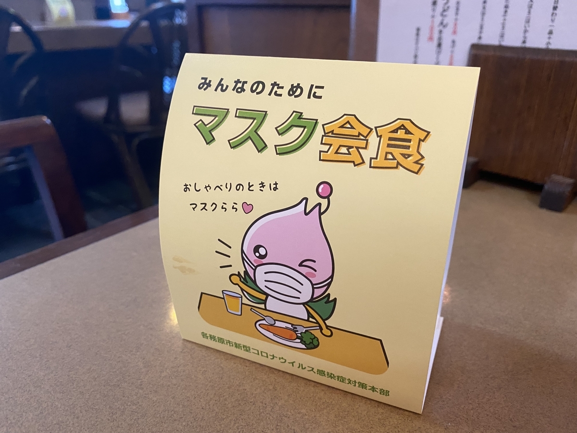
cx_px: 288
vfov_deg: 53.1
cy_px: 216
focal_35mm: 26
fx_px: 433
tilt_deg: -25.5
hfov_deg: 67.3
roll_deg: +0.1
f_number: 1.8
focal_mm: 4.25
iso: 400
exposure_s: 1/40
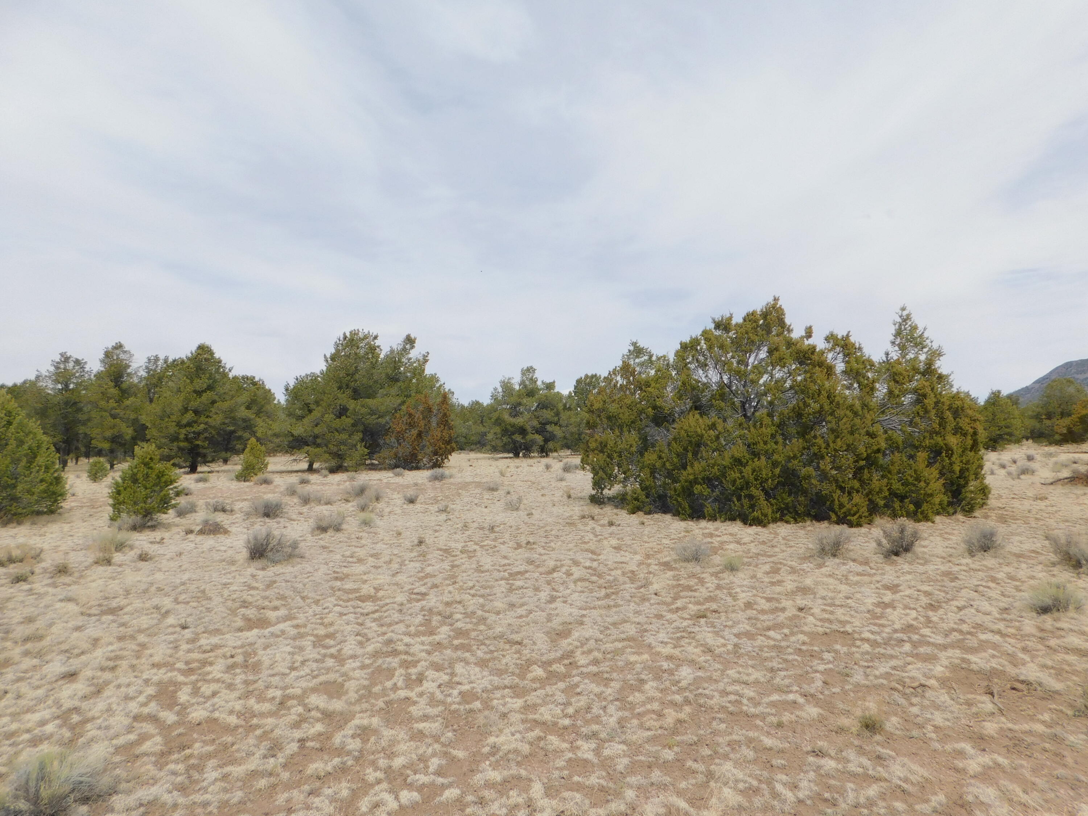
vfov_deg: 58.9
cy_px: 408
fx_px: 723
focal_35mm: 23
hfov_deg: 73.9
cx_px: 544
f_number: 6
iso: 125
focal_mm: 4
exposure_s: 1/500
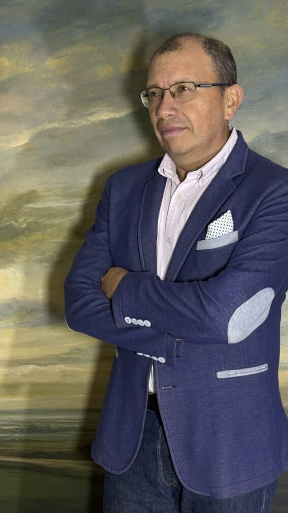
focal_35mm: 53
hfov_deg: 22.6
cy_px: 257
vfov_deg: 39.2
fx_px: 720
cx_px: 175
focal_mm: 6.76
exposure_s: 1/55
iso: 250
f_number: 1.78
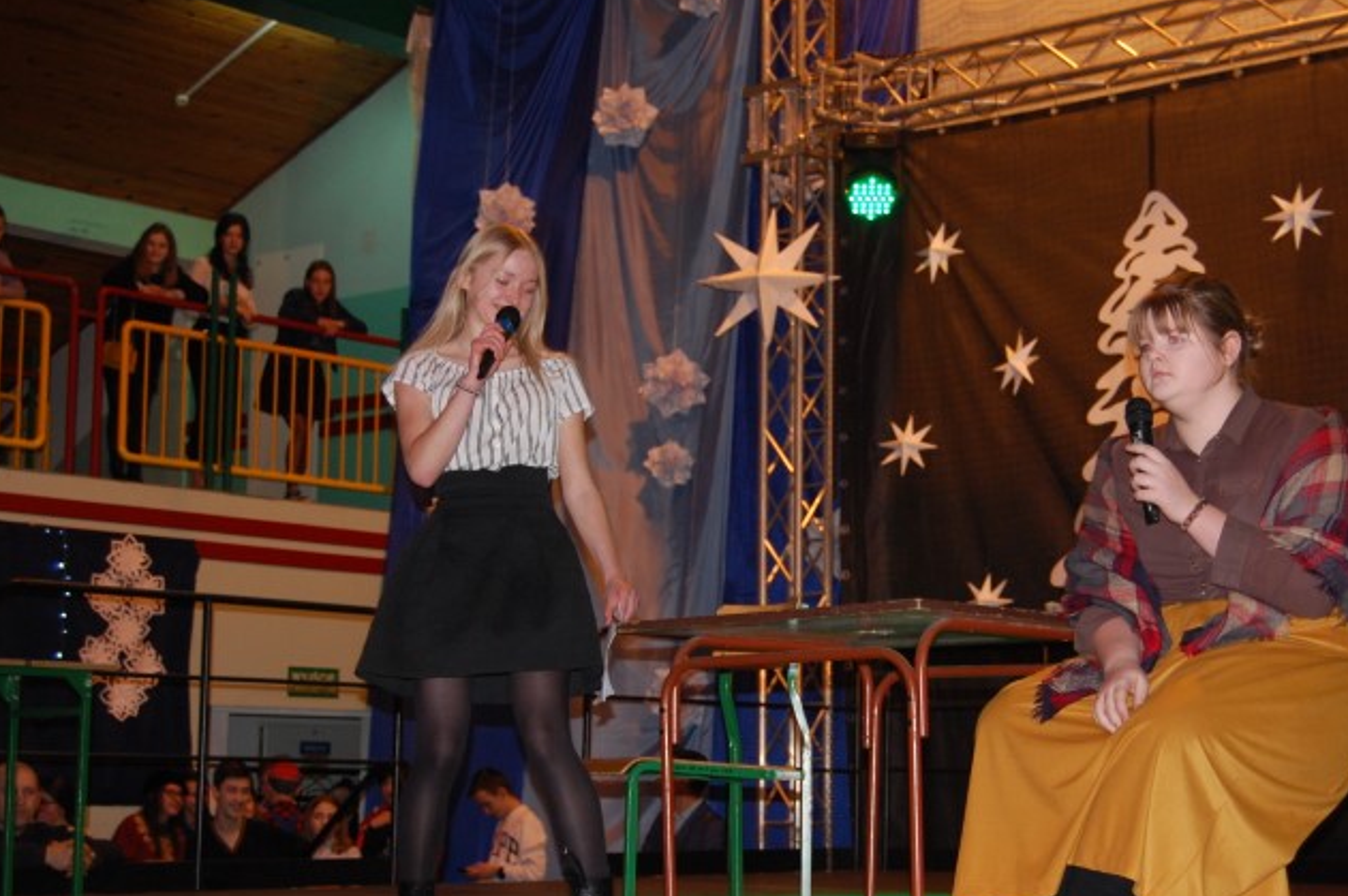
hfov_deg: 32.8
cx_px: 811
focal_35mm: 61
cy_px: 535
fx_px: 2282
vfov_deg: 22.2
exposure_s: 1/60
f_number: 4.5
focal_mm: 32
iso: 450
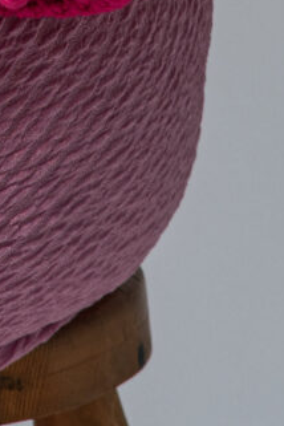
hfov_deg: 2.0
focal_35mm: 678
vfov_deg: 3.0
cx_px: -200
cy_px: -1124
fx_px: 8022
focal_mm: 85
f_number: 4.5
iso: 100
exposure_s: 1/100
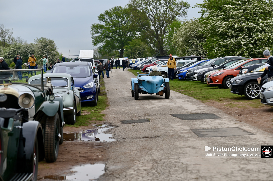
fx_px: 796
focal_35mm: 105
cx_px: 136
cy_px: 90
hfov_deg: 19.5
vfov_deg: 13.0
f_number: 4.5
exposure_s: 1/400
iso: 100
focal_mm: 105
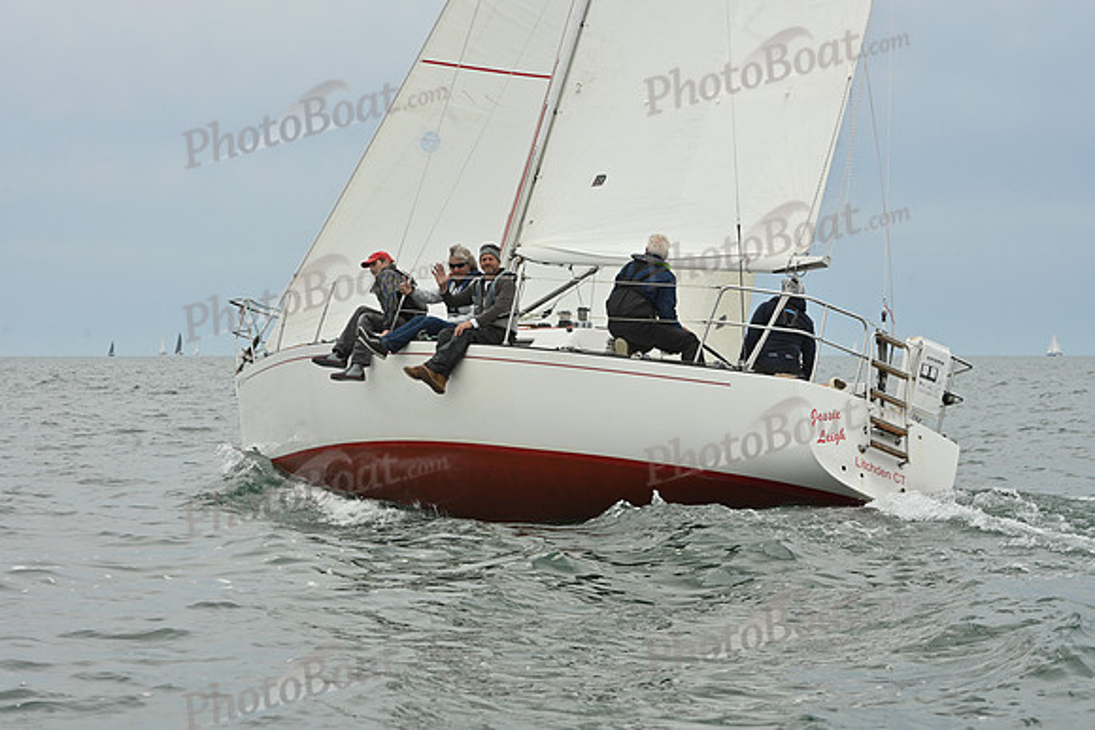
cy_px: 365
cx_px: 548
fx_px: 3042
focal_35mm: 100
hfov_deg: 20.4
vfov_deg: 13.7
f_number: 11
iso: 320
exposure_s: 1/1000
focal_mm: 100
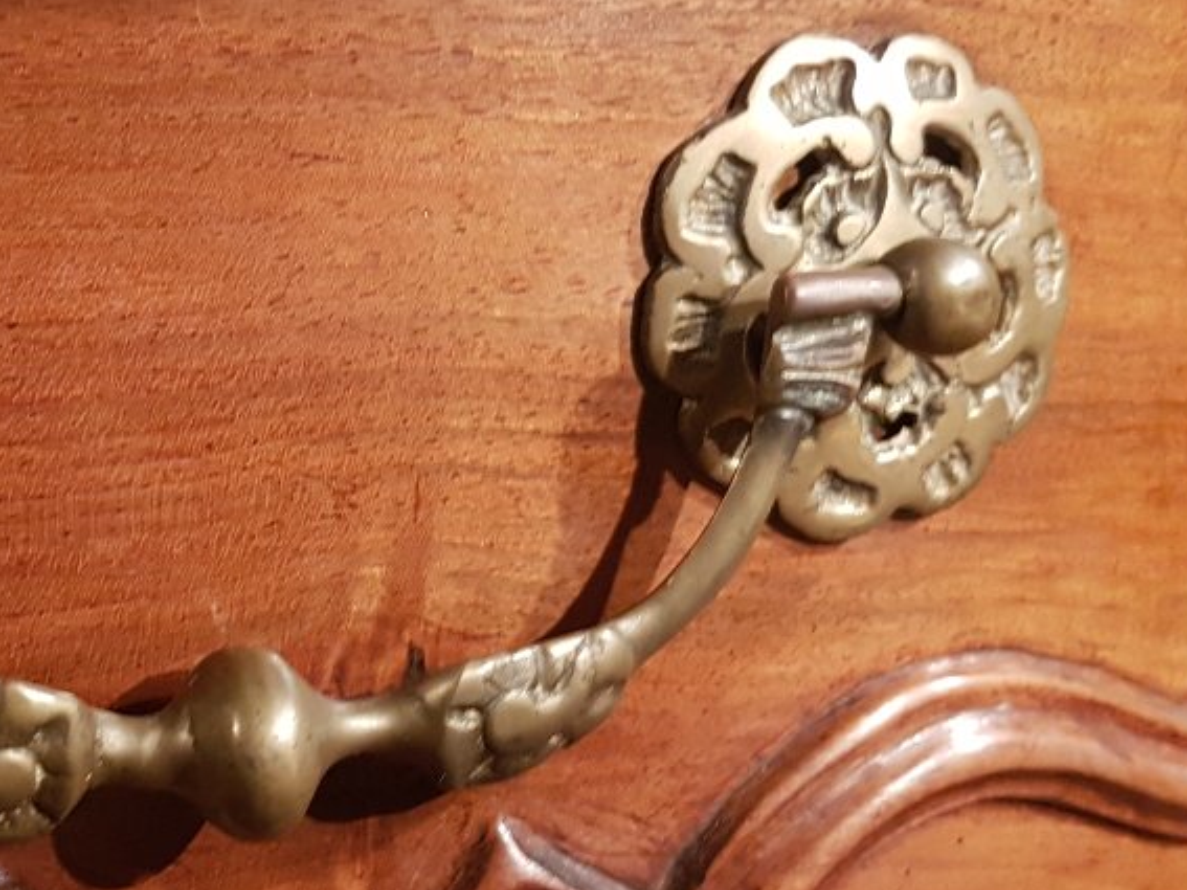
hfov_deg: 33.4
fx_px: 1886
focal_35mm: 55
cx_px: 161
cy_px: 402
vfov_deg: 26.5
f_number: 1.7
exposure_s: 1/20
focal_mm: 4.2
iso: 250
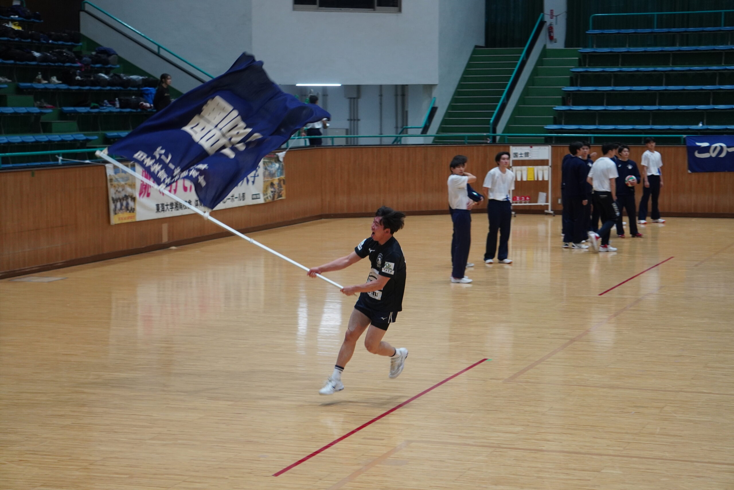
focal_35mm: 82
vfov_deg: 16.6
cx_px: 367
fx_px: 1682
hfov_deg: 24.6
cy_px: 245
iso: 1000
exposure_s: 1/160
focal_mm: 55
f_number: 4.5
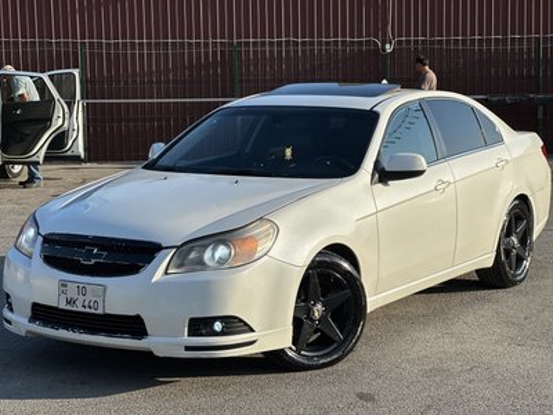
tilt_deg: -6.3
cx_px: 276
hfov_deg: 25.3
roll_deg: +1.2
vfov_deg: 19.1
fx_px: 1230
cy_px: 208
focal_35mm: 77
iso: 32
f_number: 2.8
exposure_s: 1/803
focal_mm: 9
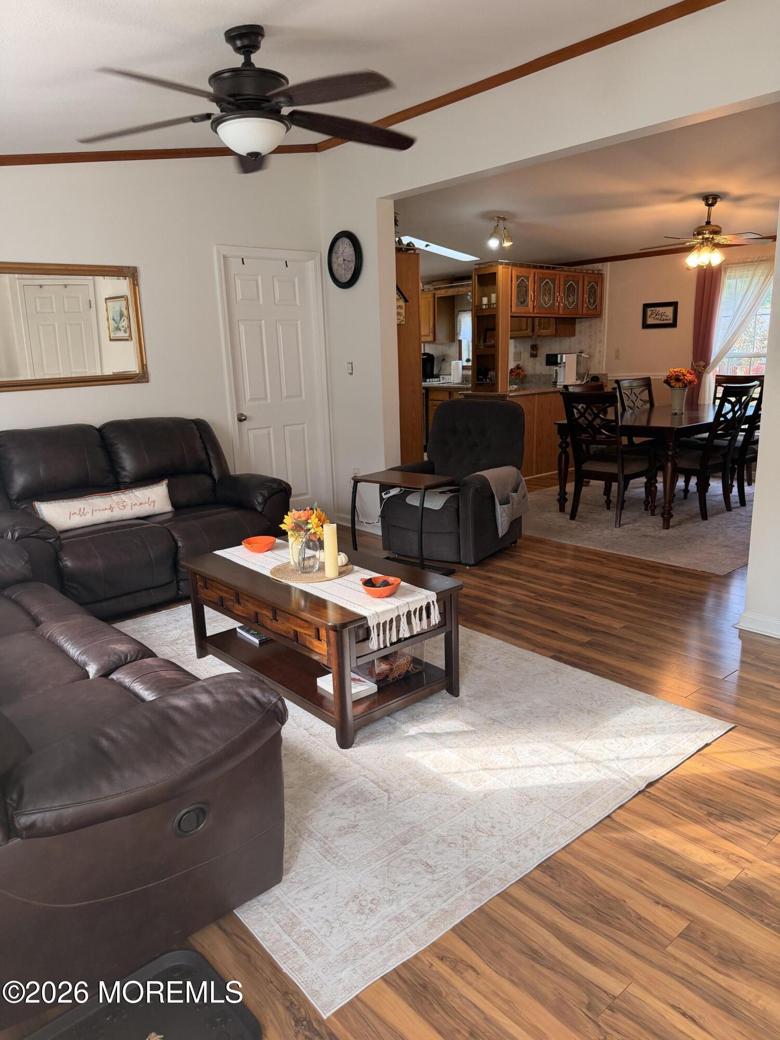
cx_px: 390
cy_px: 520
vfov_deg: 71.6
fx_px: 721
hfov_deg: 56.8
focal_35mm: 24
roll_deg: +1.5
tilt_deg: -13.7
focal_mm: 6.76
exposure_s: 1/177
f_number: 1.78
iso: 160
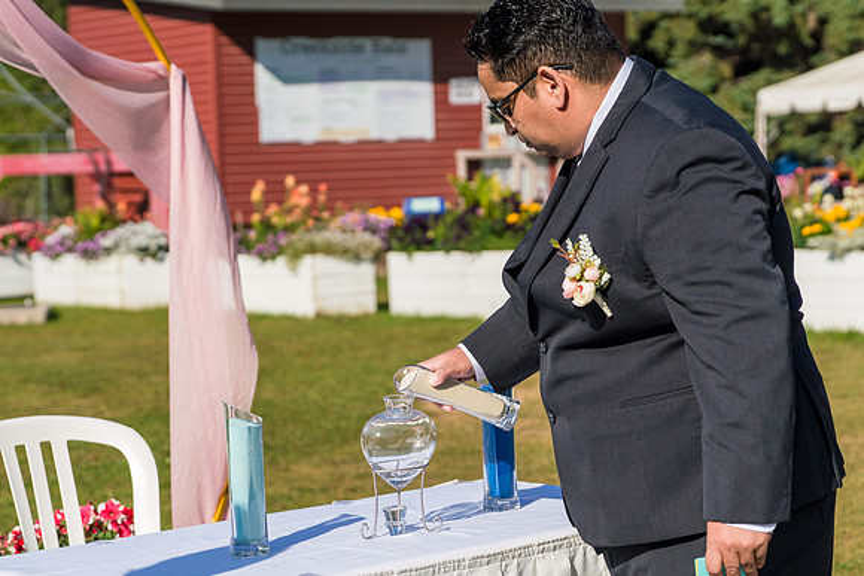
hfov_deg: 20.9
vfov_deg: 14.0
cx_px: 432
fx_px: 2343
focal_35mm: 98
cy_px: 407
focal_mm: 69
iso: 250
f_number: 4
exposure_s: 1/4000
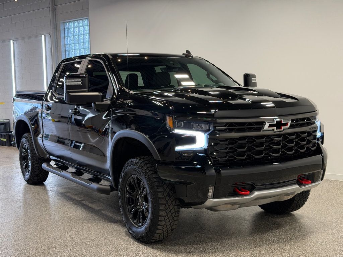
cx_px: 172
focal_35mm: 48
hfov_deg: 39.7
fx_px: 476
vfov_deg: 30.3
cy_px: 128
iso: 50
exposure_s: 1/142
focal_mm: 6.76
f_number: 1.78
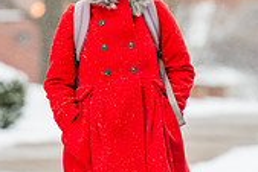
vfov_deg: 2.0
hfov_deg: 3.0
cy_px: -36
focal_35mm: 685
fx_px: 4913
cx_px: 169
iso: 500
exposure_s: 1/250
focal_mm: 200
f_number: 3.5
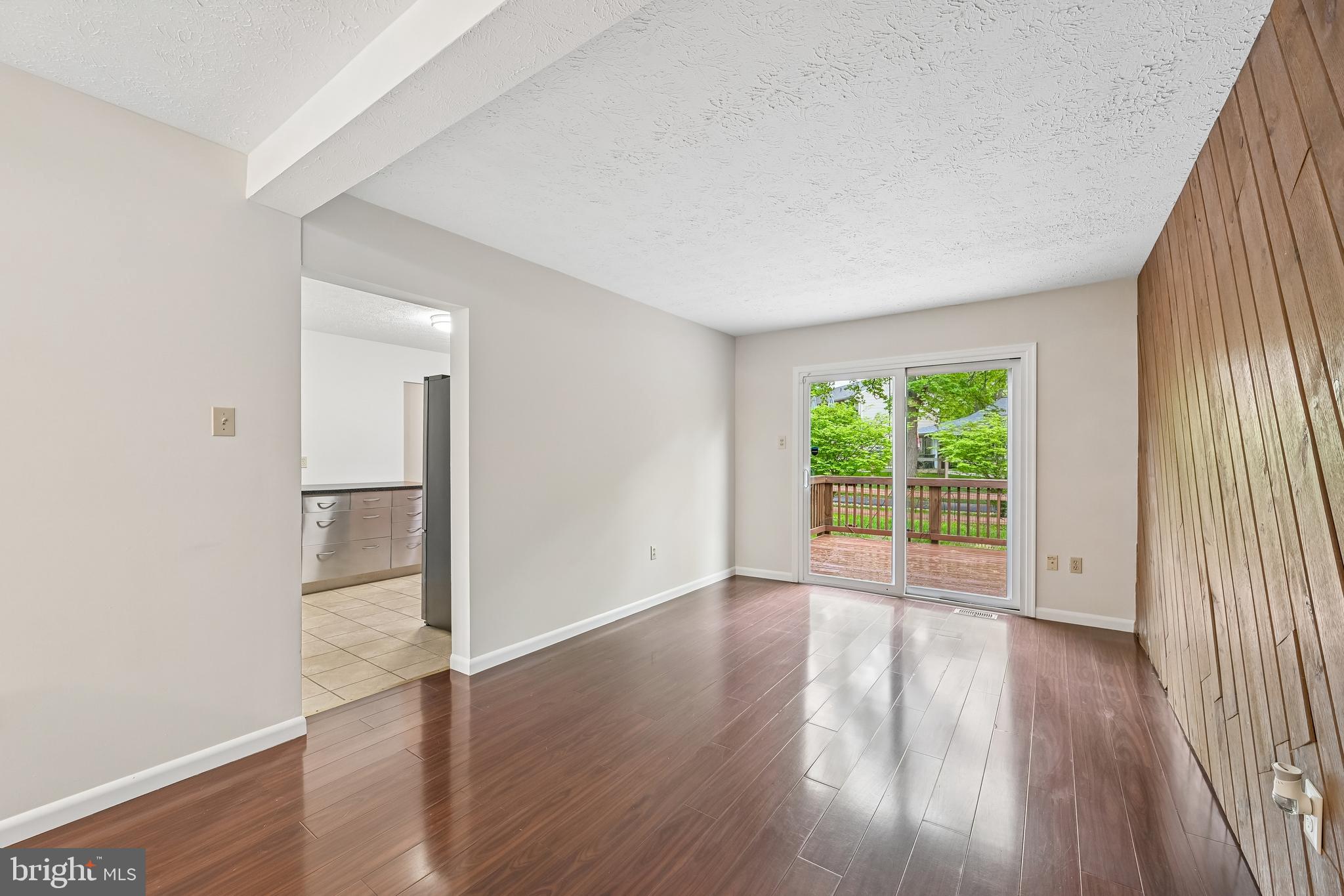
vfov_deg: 81.2
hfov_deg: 104.3
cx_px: 672
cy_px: 448
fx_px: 523
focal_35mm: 14
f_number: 8
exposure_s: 1/6
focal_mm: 14
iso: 400
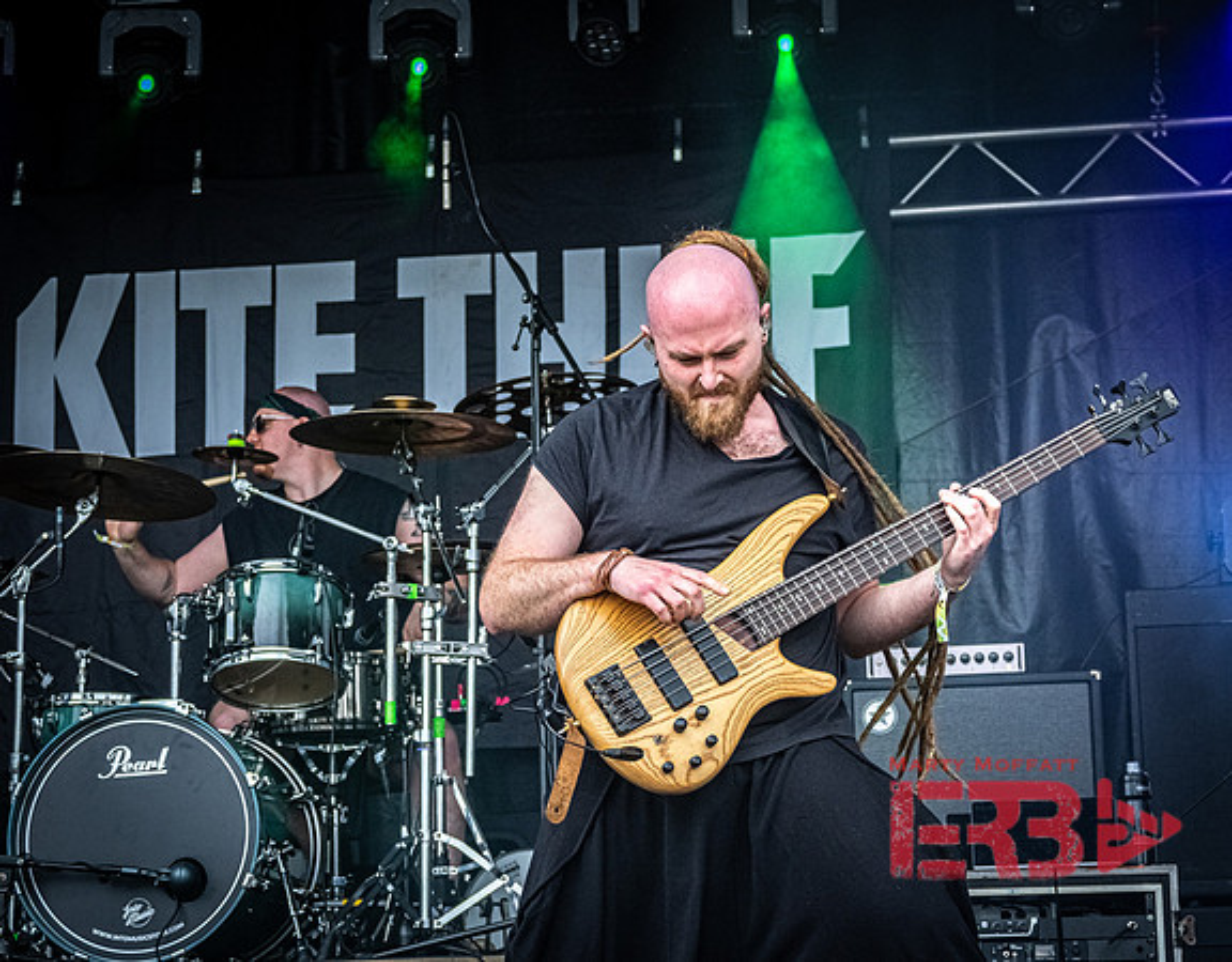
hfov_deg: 22.2
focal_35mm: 87
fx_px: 3143
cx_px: 658
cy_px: 425
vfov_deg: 17.4
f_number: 4
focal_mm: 38
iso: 800
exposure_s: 1/1250
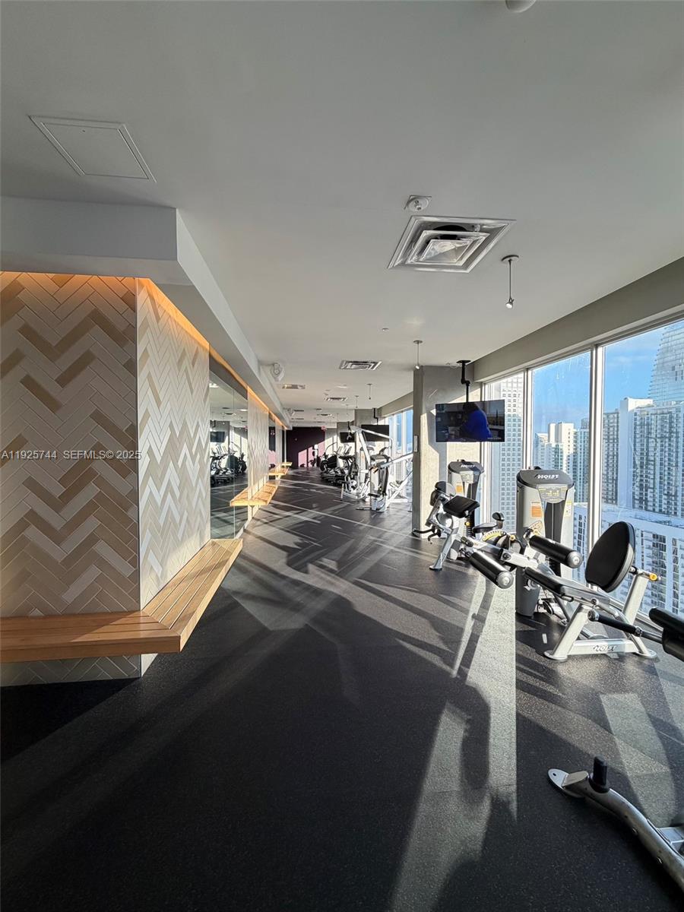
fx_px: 369
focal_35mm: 14
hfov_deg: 85.7
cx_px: 342
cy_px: 456
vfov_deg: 102.1
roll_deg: -0.2
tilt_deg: -1.2
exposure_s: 1/120
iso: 80
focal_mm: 2.22
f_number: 2.2
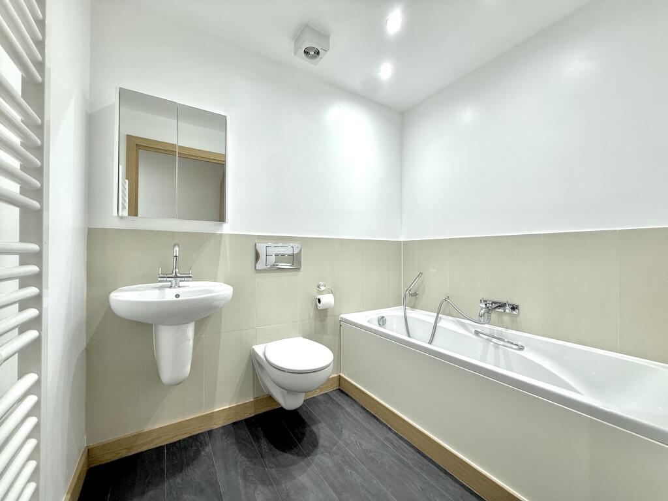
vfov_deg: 85.7
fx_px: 270
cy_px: 250
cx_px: 334
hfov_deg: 102.1
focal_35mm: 14
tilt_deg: +0.0
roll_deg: -0.2
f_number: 2.2
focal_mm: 2.22
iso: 125
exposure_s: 1/99
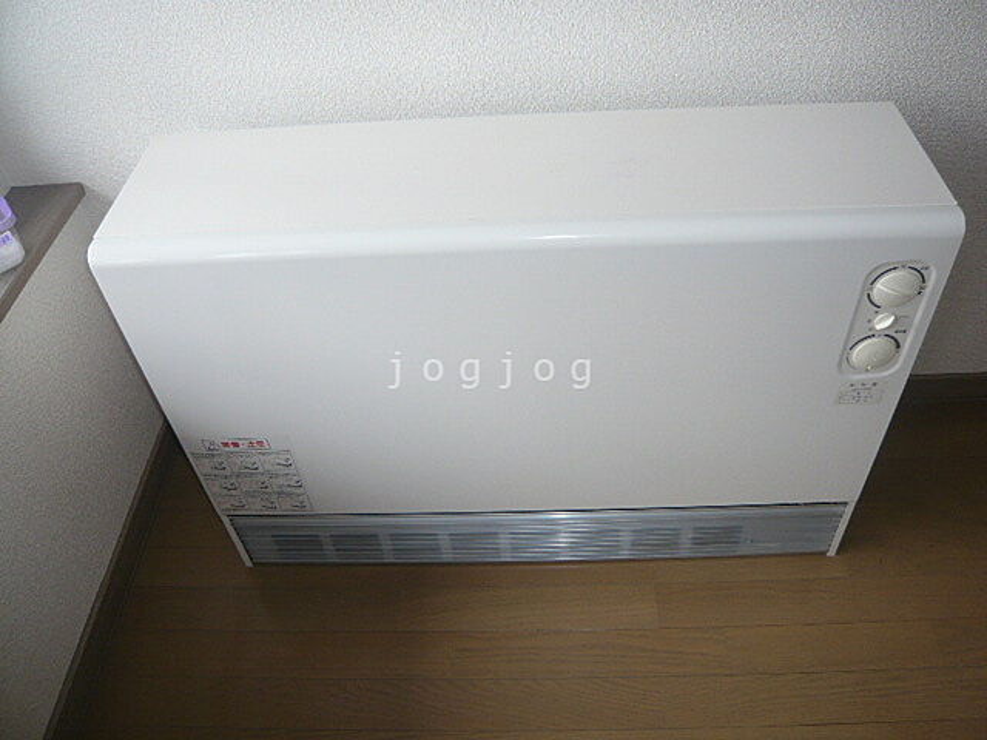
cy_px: 370
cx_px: 494
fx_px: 798
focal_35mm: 28
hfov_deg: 63.4
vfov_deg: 49.7
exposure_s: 1/60
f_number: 2.8
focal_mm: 4.6
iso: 100
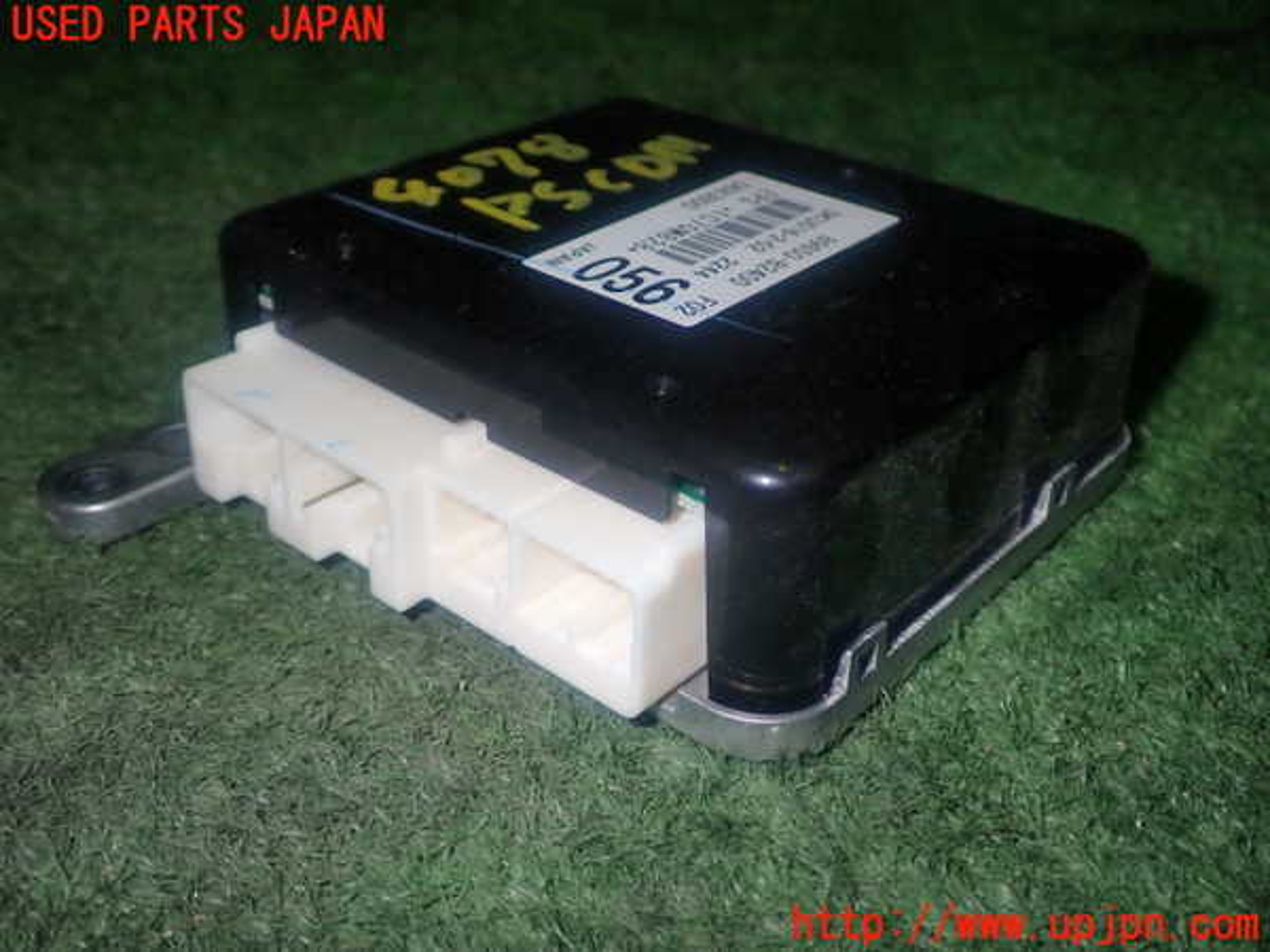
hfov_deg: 49.0
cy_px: 476
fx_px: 1394
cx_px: 635
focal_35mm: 38
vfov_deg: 37.7
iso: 200
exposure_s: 1/40
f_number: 8
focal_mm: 6.83
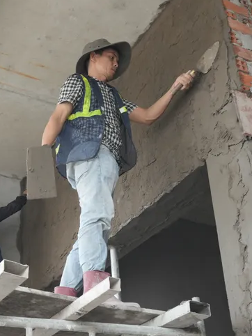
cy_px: 167
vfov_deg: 32.7
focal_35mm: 59
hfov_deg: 24.2
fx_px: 572
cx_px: 27
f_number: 5
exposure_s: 1/160
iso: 1000
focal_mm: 25
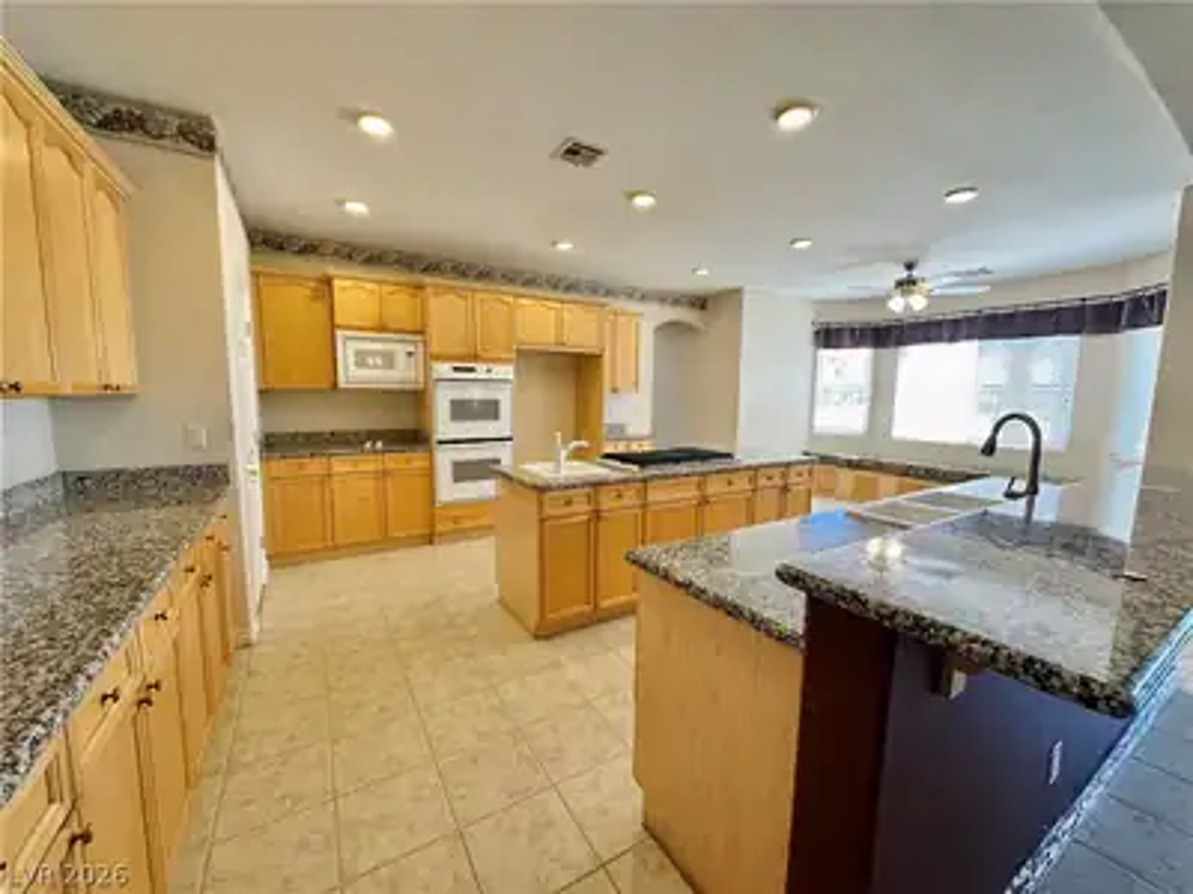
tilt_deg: -6.7
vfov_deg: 85.7
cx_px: 596
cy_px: 447
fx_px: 482
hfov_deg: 102.1
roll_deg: -0.6
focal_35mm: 14
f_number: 2.2
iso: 160
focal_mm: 2.22
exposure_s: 1/120
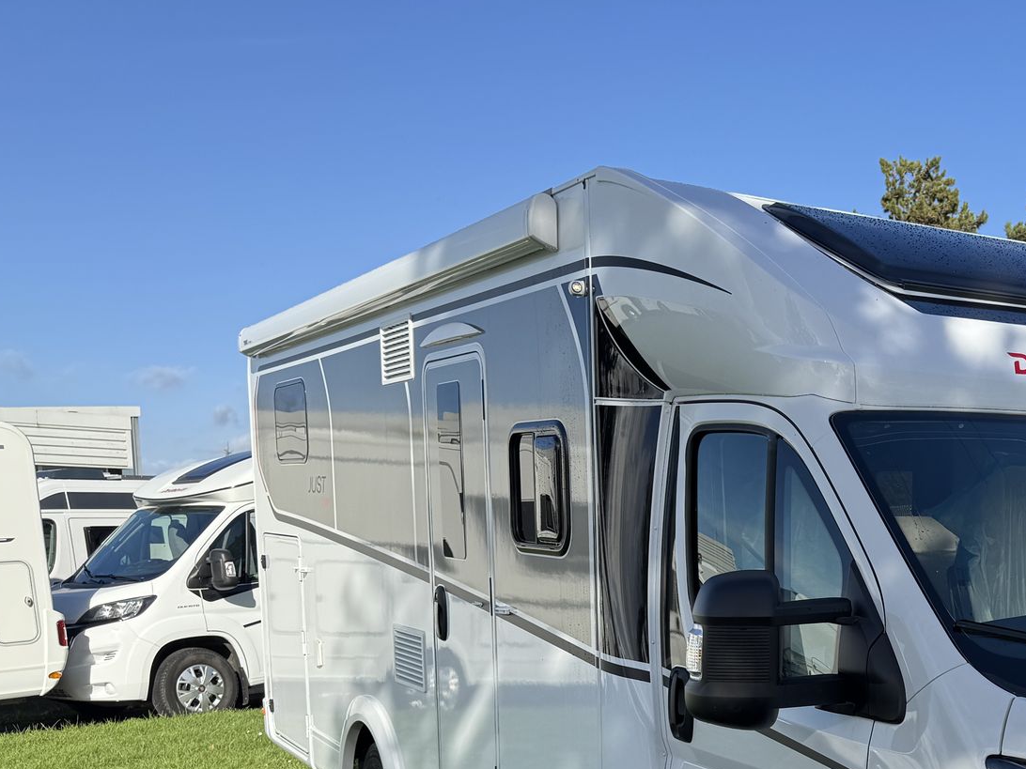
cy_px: 714
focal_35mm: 45
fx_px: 1334
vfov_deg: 30.5
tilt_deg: -6.3
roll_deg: -0.4
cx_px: 905
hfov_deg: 39.3
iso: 80
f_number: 1.78
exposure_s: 1/3597
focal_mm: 6.76
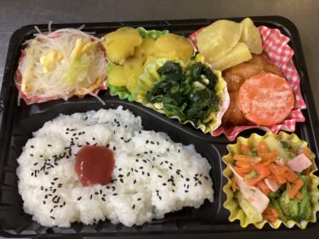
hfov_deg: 58.4
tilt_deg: -69.1
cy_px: 120
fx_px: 286
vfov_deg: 45.4
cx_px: 160
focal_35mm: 31
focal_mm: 3.3
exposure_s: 1/60
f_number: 2.4
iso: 250
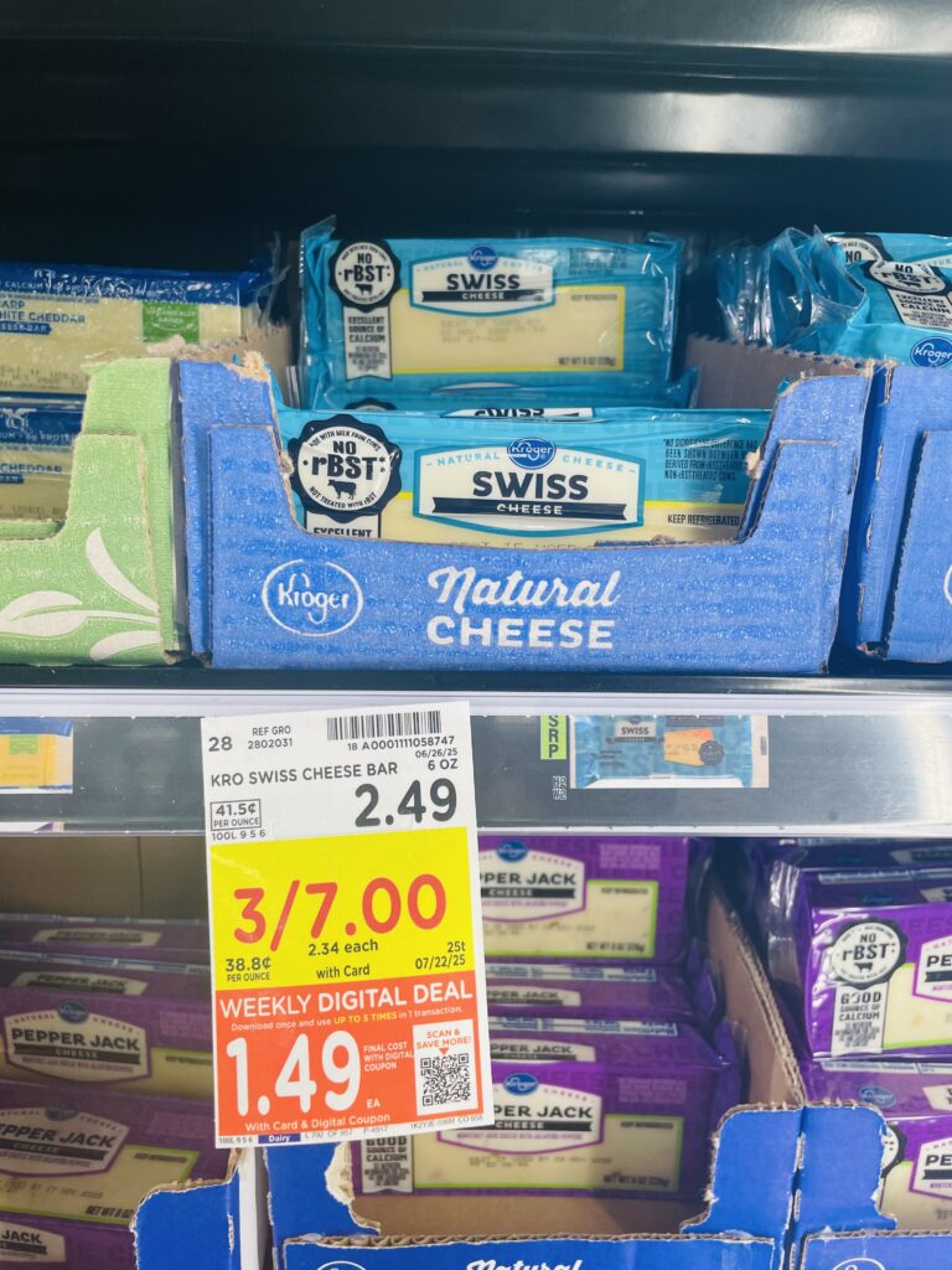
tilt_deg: -14.8
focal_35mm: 26
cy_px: 635
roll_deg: -0.5
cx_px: 476
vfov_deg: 67.3
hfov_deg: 53.1
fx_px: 953
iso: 64
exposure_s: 1/121
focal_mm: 4.2
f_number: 1.6
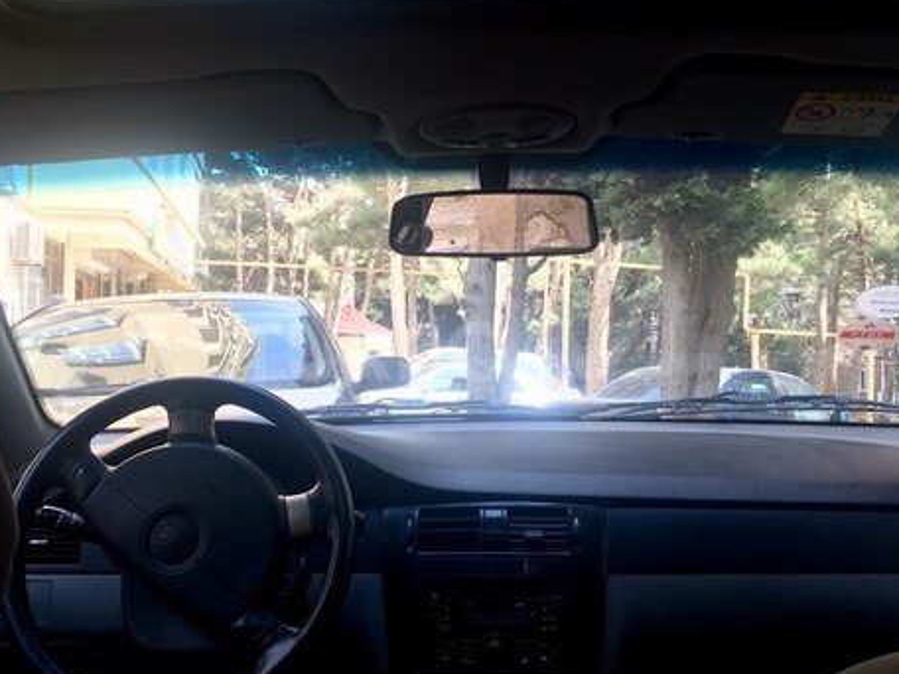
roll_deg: -0.1
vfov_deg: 34.3
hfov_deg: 44.8
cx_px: 440
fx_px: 1091
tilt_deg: +0.6
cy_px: 352
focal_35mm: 42
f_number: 2.2
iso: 32
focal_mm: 4.15
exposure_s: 1/122
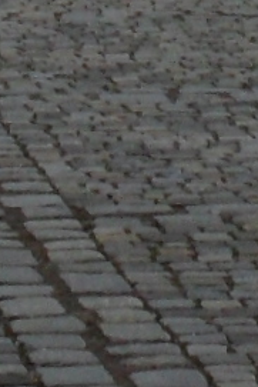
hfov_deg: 4.4
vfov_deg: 6.1
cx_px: 318
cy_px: -731
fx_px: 3371
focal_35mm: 314
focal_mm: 5.3
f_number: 3.4
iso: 80
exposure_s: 1/750
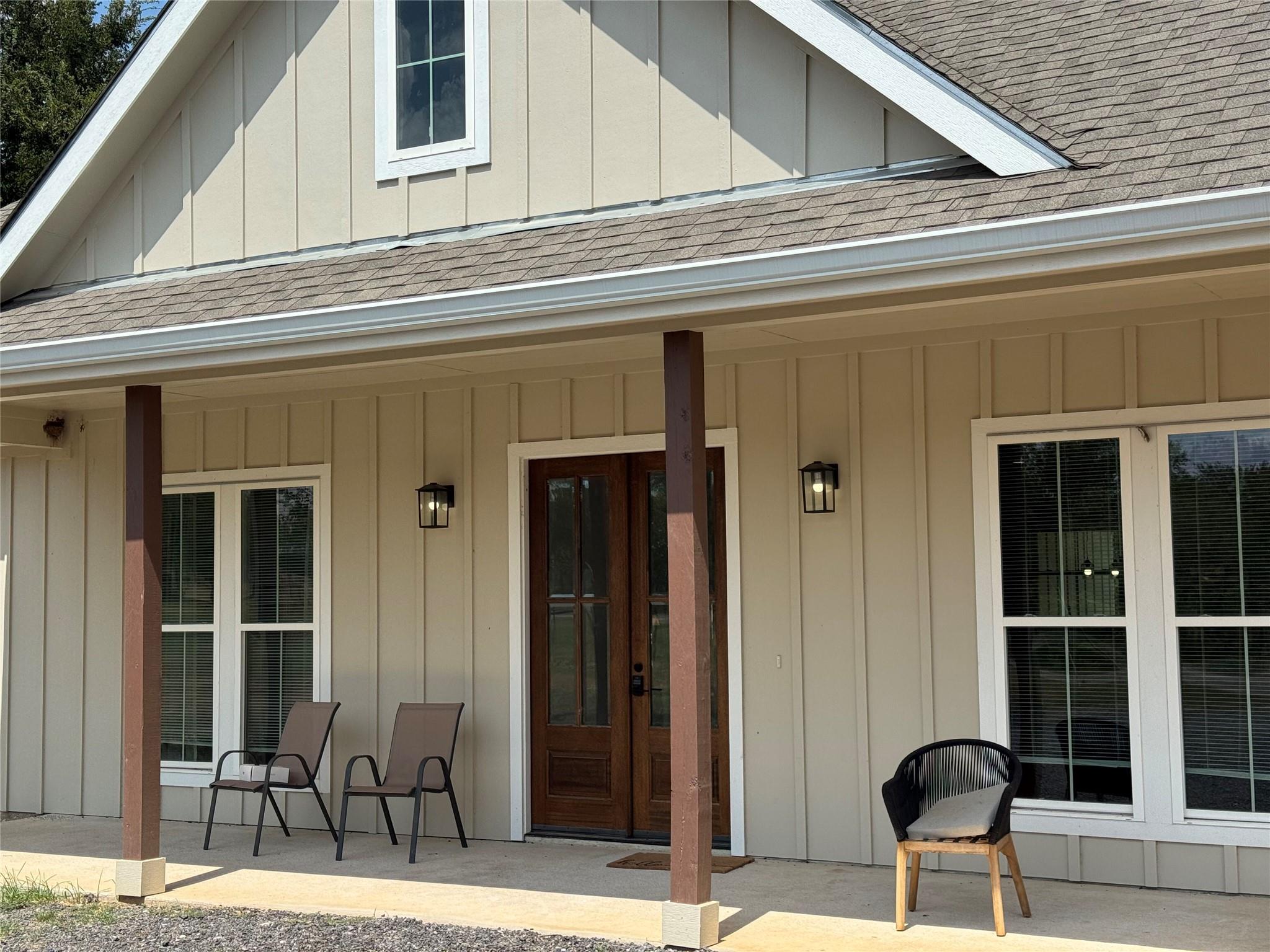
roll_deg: +0.4
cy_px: 476
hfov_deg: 39.7
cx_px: 635
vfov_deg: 30.3
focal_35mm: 48
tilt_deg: +3.3
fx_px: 1761
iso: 64
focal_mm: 6.76
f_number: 1.78
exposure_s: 1/3817
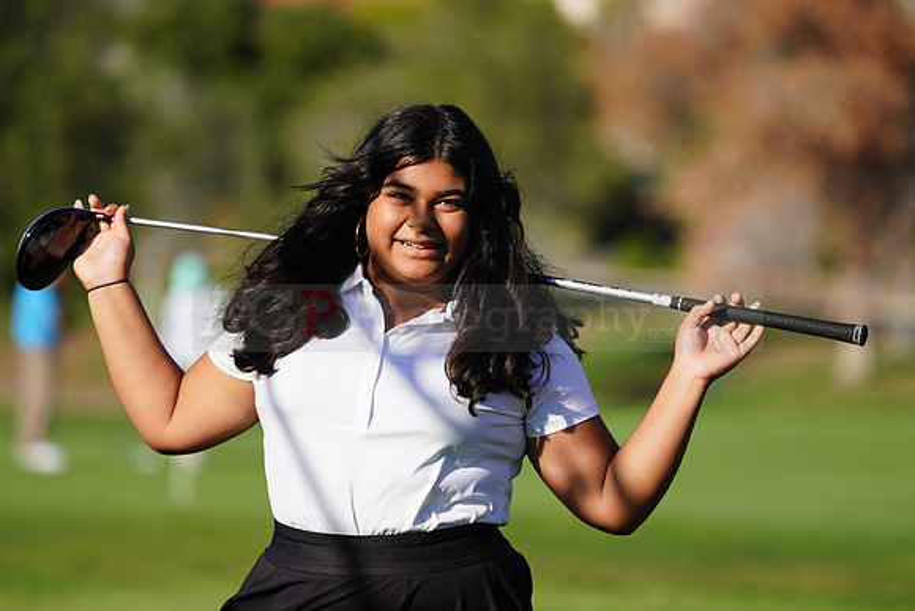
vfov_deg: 4.7
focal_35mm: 291
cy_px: 306
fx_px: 7398
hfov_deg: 7.1
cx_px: 458
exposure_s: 1/500
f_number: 5.6
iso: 100
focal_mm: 291
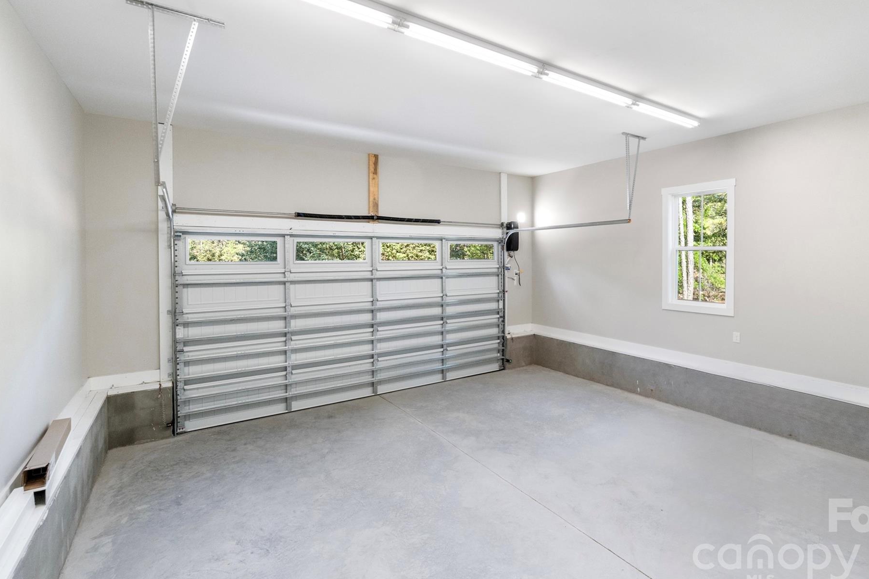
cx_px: 490
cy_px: 265
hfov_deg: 92.8
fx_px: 410
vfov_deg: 70.3
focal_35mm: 17
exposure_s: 1/30
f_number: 7.1
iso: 1000
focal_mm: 10
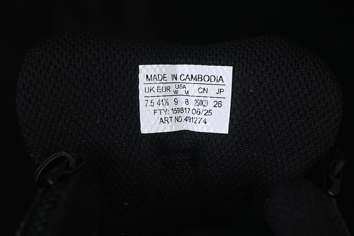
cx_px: 177
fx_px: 737
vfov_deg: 18.2
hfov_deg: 27.0
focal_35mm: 75
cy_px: 118
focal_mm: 50
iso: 160
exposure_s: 1/80
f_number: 8
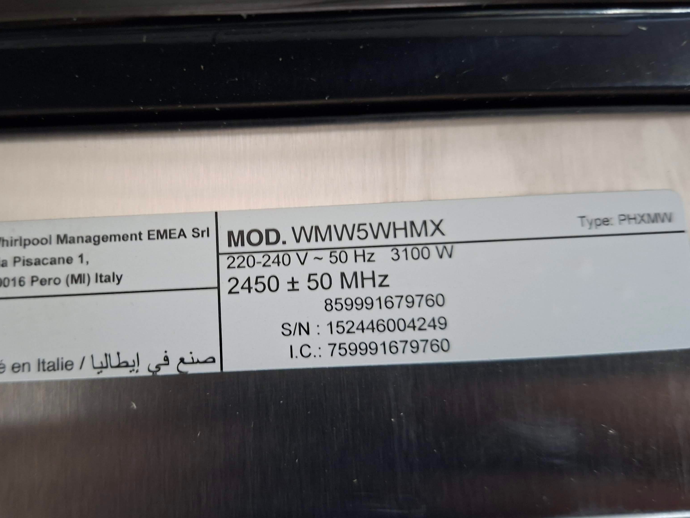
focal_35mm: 30
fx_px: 598
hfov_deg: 59.0
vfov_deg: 46.8
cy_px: 244
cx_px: 251
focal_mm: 5.54
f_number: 1.8
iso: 500
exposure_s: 1/25
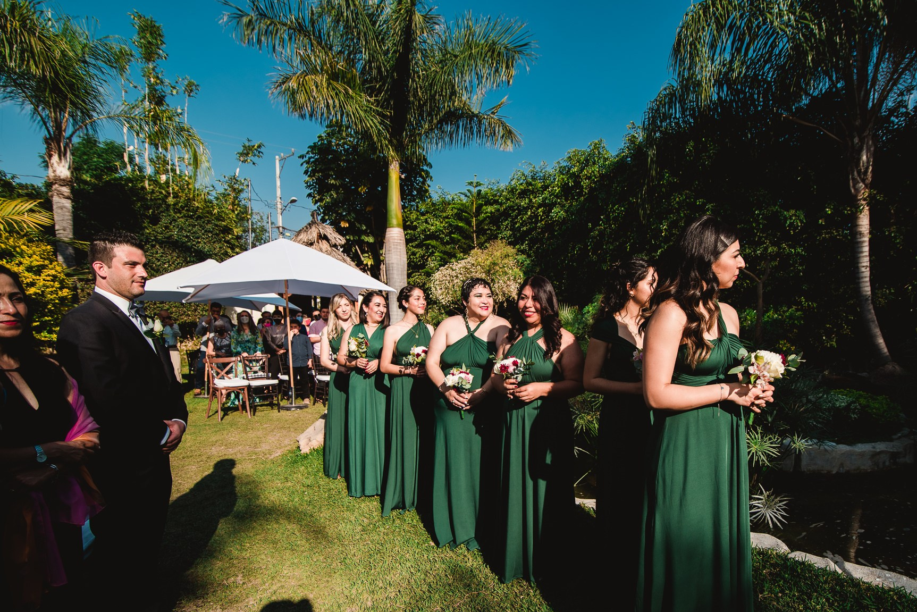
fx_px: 484
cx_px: 536
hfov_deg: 86.1
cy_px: 359
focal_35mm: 19
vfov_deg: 64.1
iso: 100
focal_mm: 16
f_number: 3.5
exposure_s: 1/1600
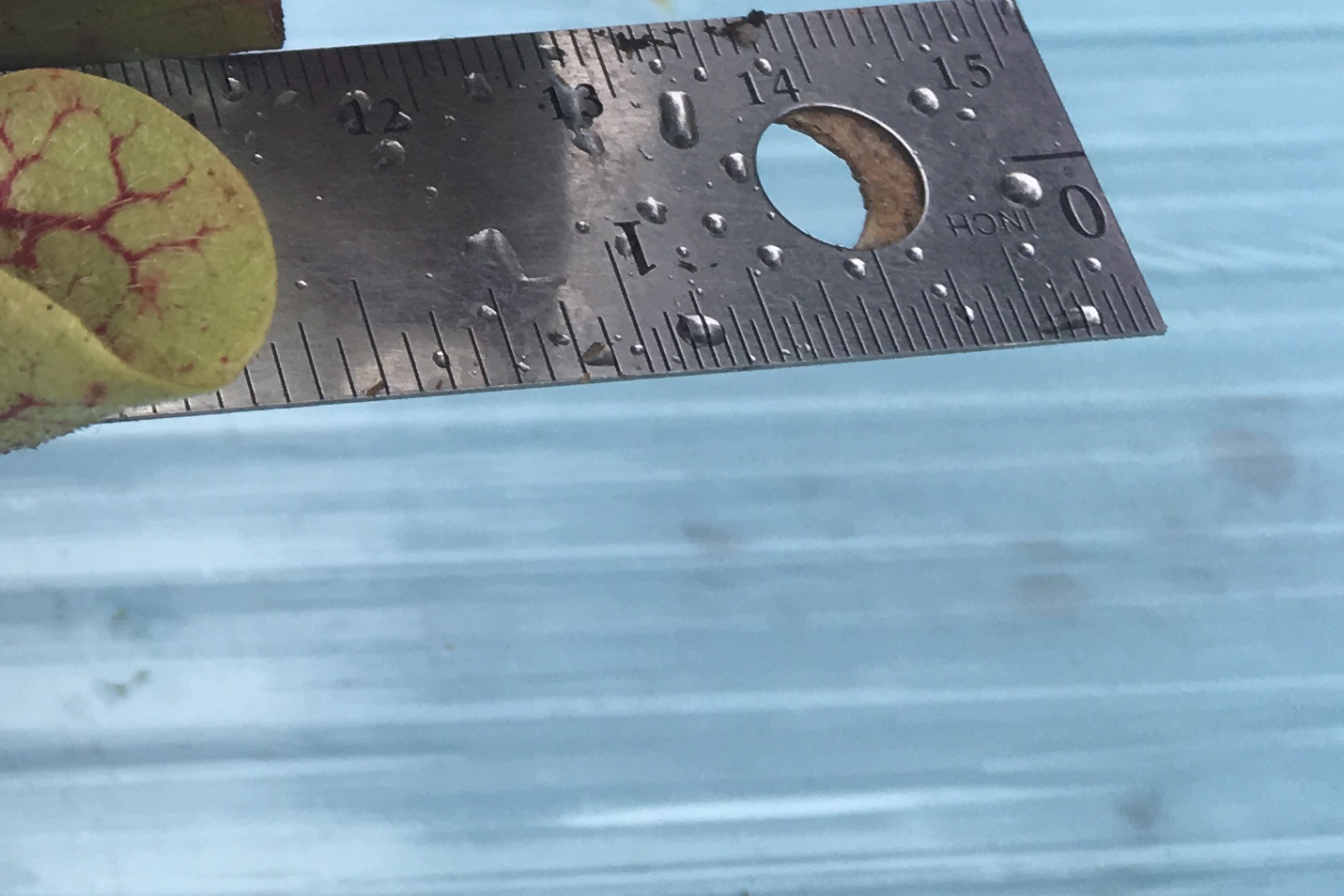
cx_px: -498
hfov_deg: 21.2
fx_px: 3173
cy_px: -211
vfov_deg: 15.4
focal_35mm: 85
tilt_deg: -53.7
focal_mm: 4.15
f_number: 2.2
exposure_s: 1/273
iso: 25
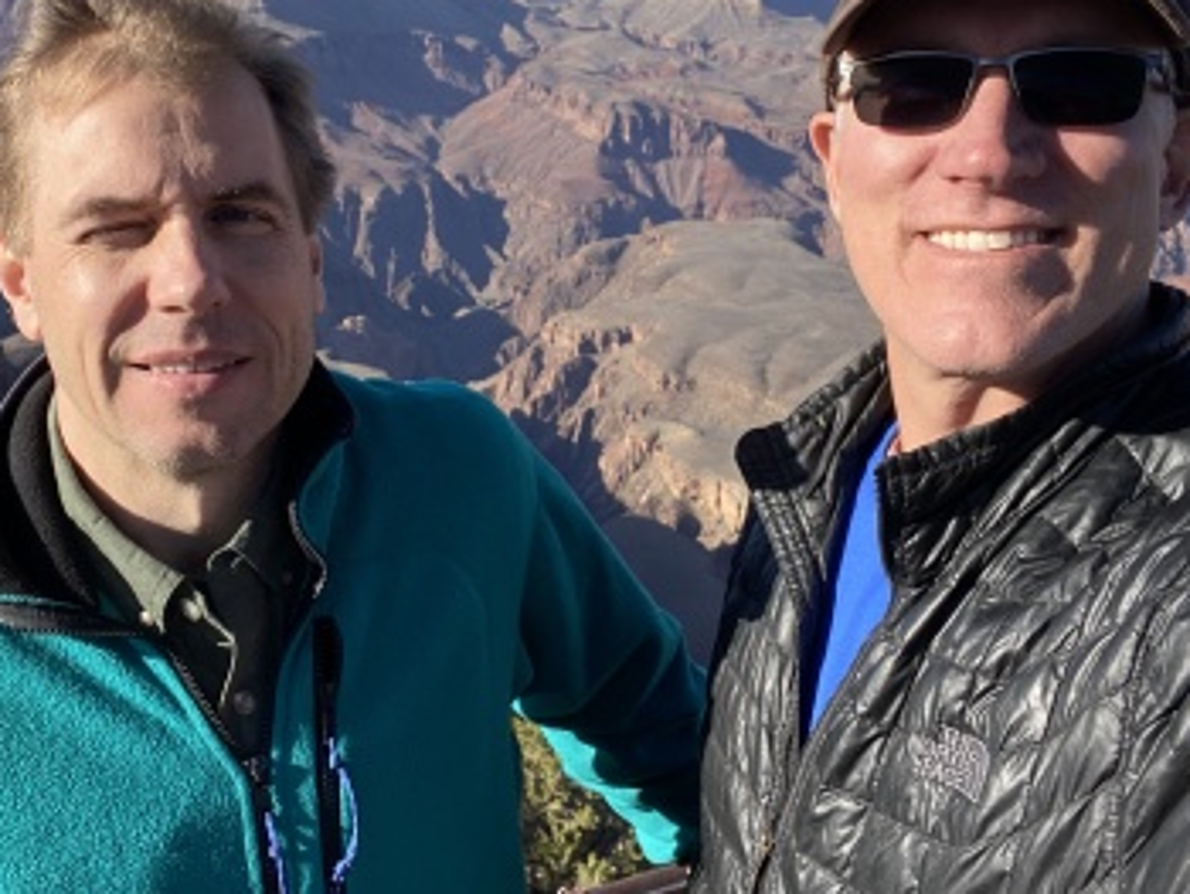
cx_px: 534
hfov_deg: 44.7
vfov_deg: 34.1
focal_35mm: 42
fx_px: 1445
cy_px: 309
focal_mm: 2.71
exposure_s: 1/750
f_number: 2.2
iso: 25
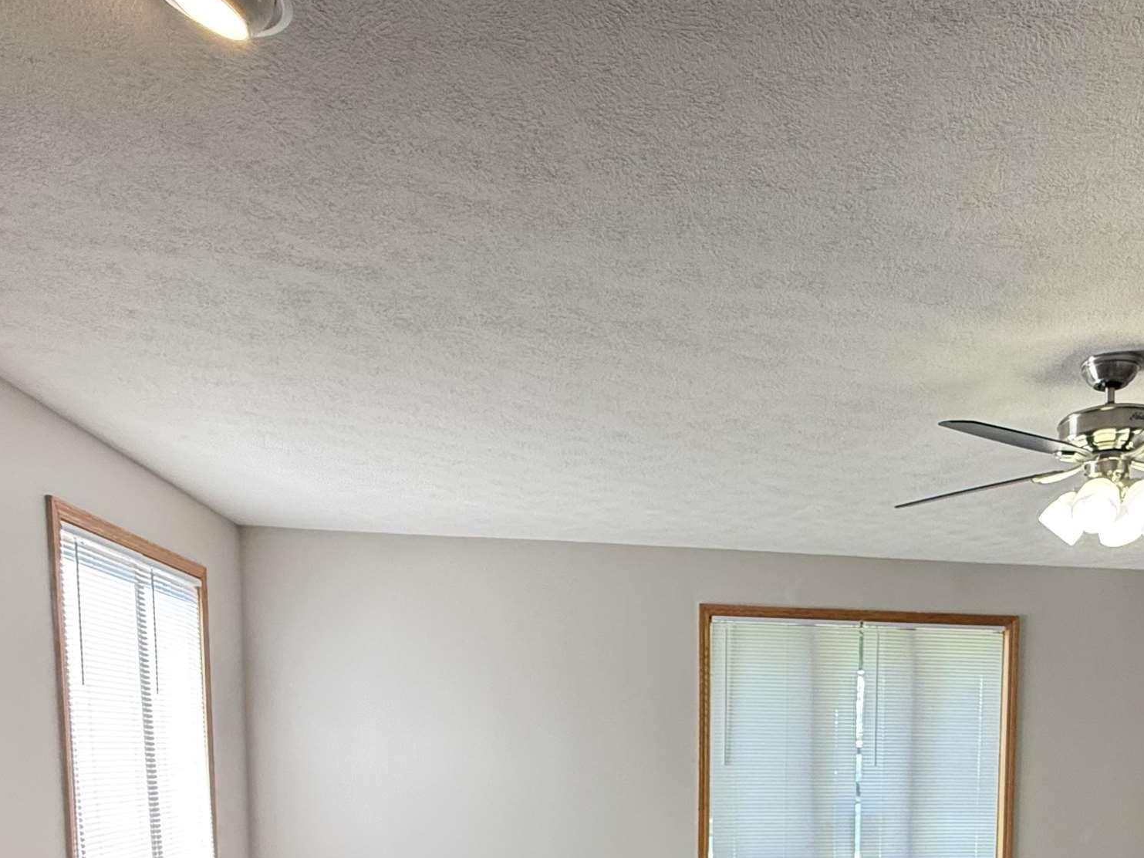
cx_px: 764
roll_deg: -1.4
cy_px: 836
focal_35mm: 29
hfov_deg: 60.2
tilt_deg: -4.9
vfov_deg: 42.4
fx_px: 958
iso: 320
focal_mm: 2.22
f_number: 2.2
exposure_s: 1/120
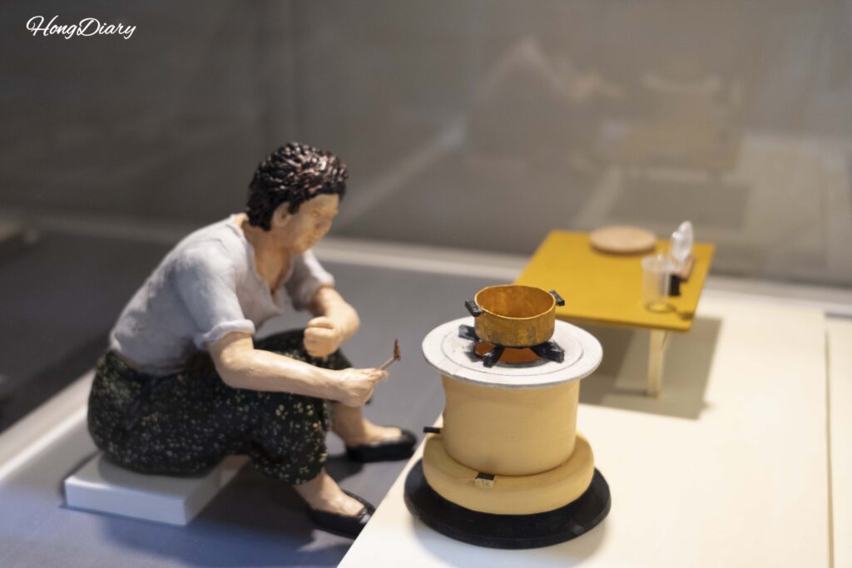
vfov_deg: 28.7
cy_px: 284
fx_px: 1112
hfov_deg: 41.9
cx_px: 426
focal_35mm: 47
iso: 2000
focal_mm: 47
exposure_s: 1/160
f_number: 5.6
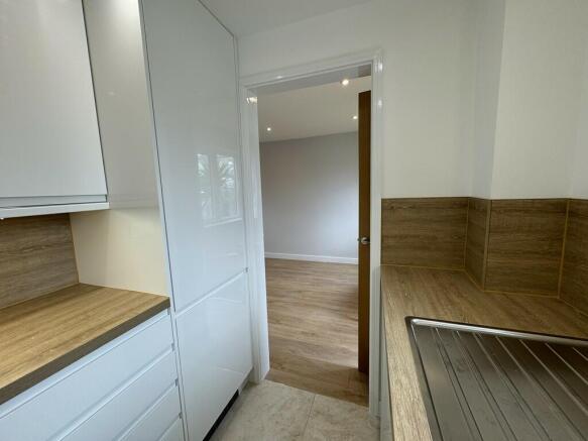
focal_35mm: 14
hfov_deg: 102.1
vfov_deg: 85.7
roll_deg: +3.1
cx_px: 294
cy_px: 220
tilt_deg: -5.7
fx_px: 238
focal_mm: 2.22
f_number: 2.2
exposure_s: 1/102
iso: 40
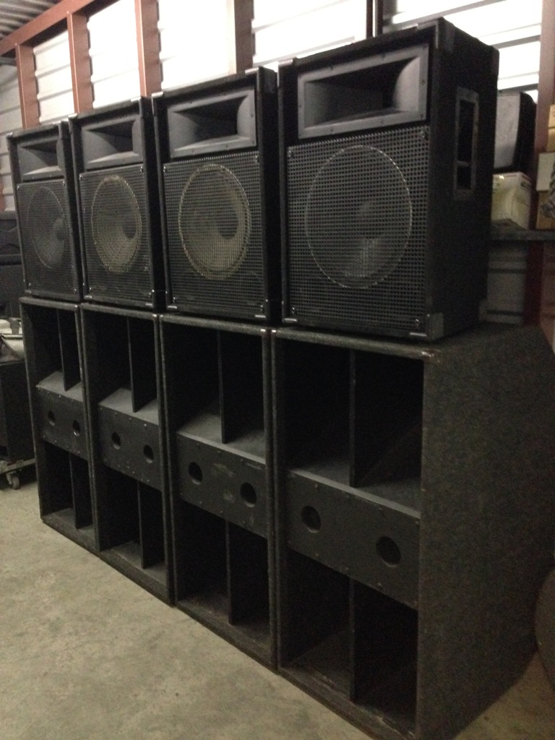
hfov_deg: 42.9
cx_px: 278
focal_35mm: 33
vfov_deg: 55.4
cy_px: 370
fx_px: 705
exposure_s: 1/15
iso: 800
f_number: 2.4
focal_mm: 4.12
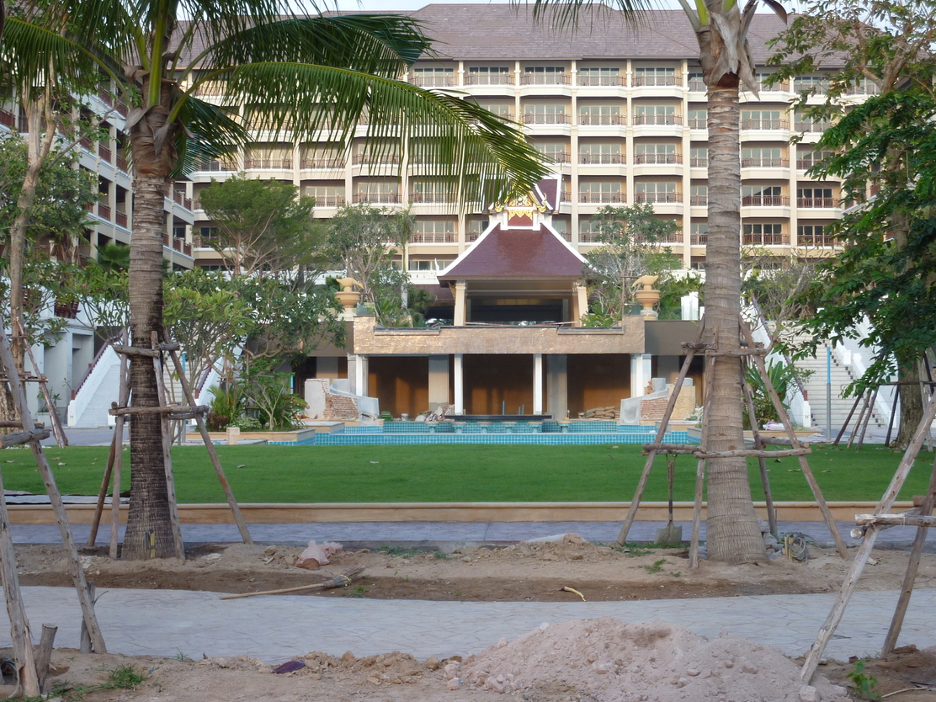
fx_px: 1839
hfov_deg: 28.6
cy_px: 324
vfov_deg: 21.6
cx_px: 492
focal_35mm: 68
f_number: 4
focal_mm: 10.3
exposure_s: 1/60
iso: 80
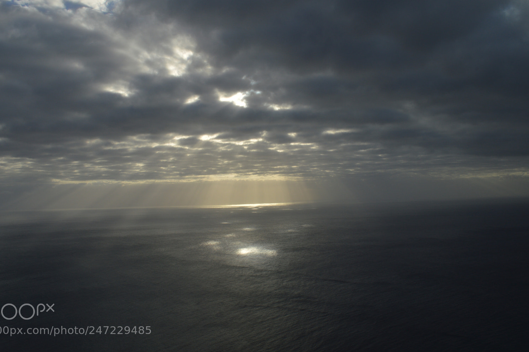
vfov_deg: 41.1
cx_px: 249
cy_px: 170
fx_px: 470
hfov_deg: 58.7
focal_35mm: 32
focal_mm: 20
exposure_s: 1/125
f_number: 25
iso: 100
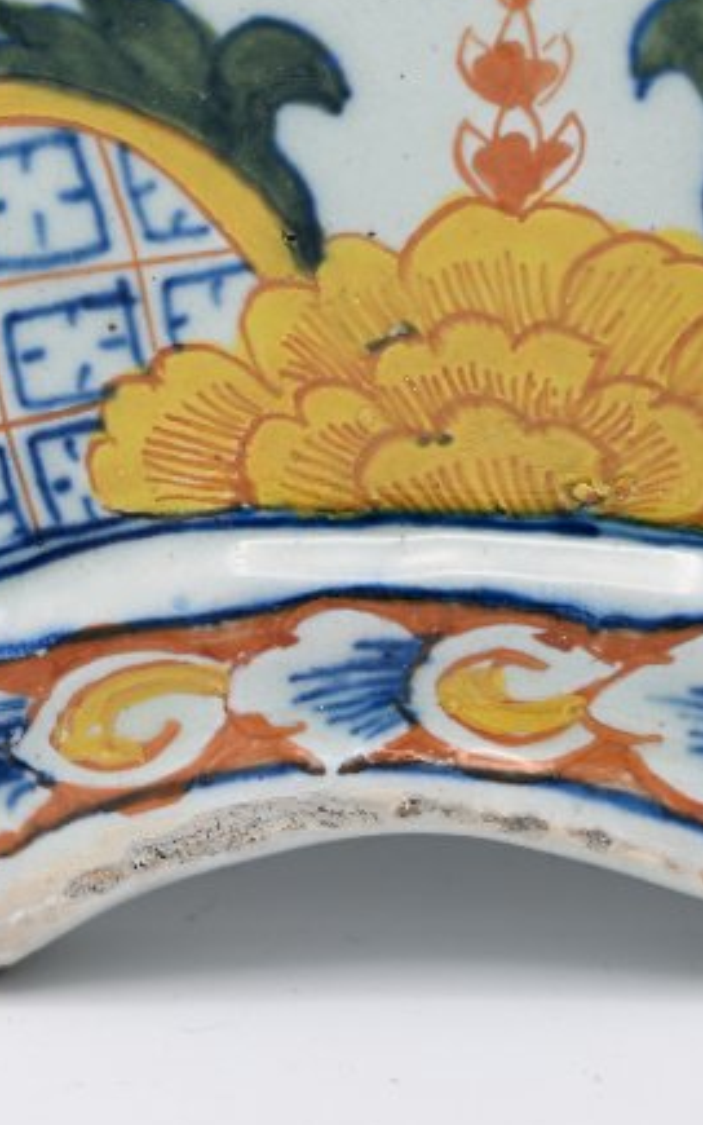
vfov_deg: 3.7
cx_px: -509
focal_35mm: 562
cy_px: 127
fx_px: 17222
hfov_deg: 2.3
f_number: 10
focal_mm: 200
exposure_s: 1/25
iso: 100
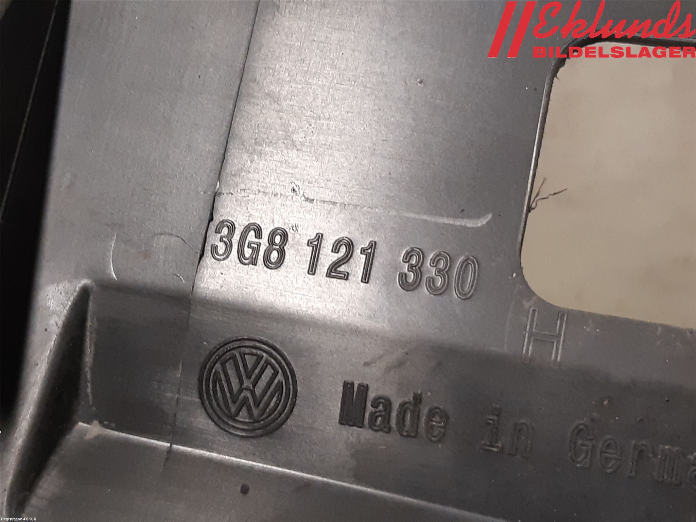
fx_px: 523
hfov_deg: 67.3
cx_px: 348
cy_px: 261
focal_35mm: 26
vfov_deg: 53.1
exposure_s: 1/50
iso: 200
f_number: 1.7
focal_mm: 3.93
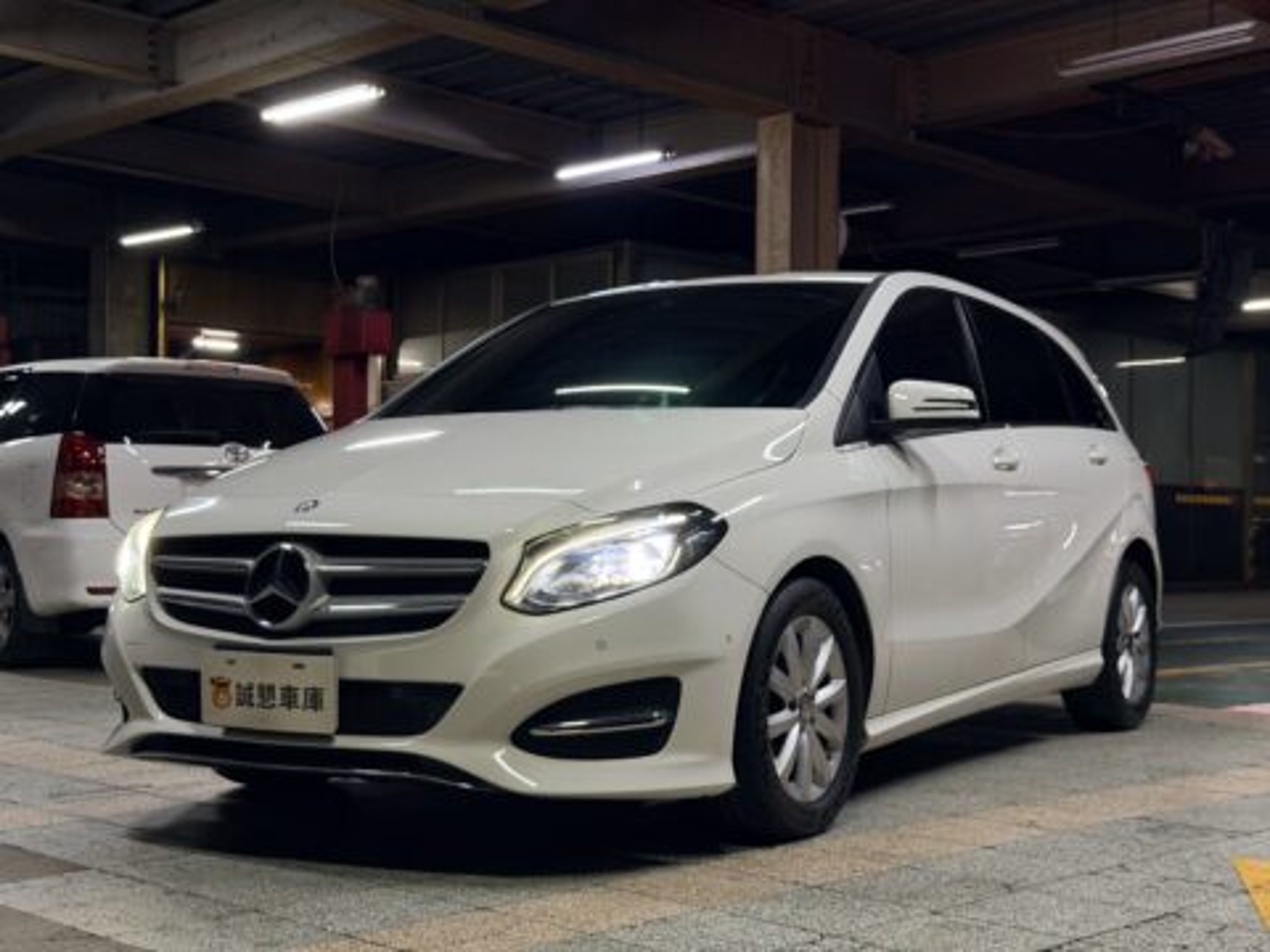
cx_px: 635
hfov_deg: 39.7
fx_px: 1761
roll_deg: +0.2
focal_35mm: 48
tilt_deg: +1.0
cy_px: 476
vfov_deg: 30.3
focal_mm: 6.76
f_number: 1.78
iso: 200
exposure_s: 1/60
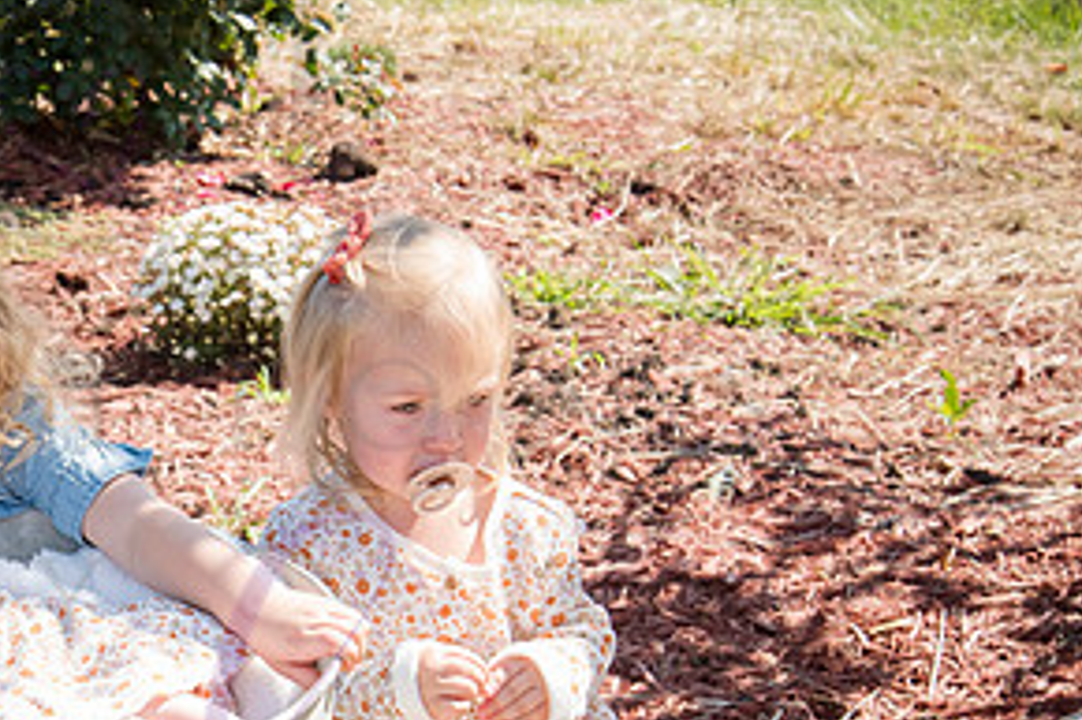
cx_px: 90
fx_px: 3124
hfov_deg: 19.3
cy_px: 588
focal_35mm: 104
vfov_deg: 13.1
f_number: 8
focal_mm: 52
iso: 400
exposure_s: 1/320
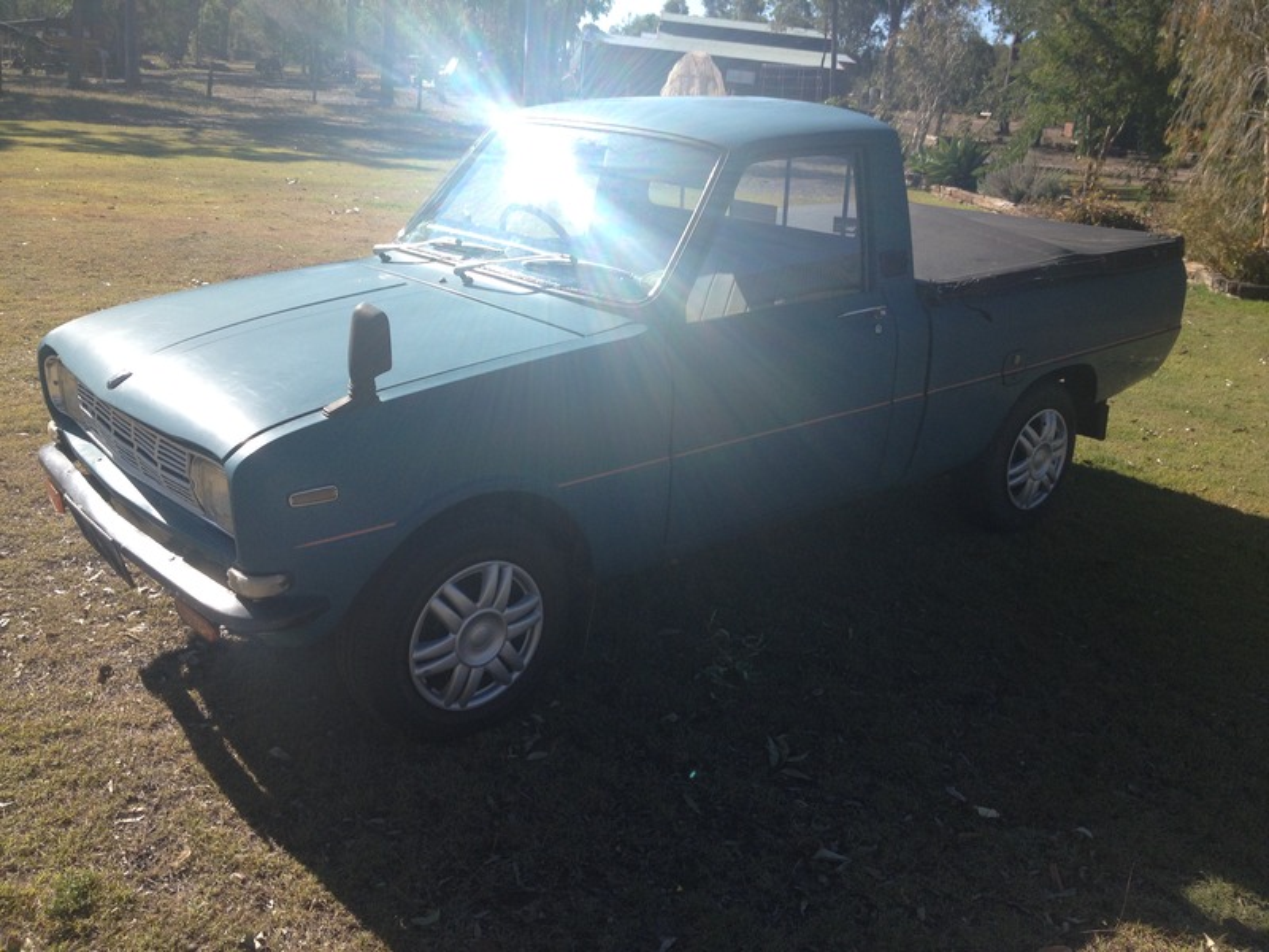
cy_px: 476
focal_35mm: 35
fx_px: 1283
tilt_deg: -16.2
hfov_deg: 52.6
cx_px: 634
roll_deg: -7.4
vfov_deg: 40.7
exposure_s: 1/905
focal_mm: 4.28
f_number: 2.4
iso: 50
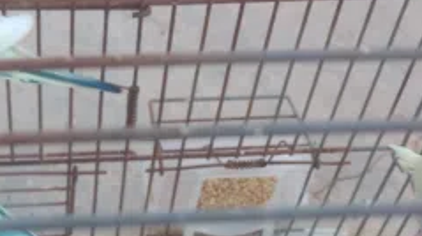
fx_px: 850
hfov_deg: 27.1
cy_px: 241
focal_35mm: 76
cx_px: 55
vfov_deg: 15.5
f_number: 1.8
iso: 108
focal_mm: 3.6
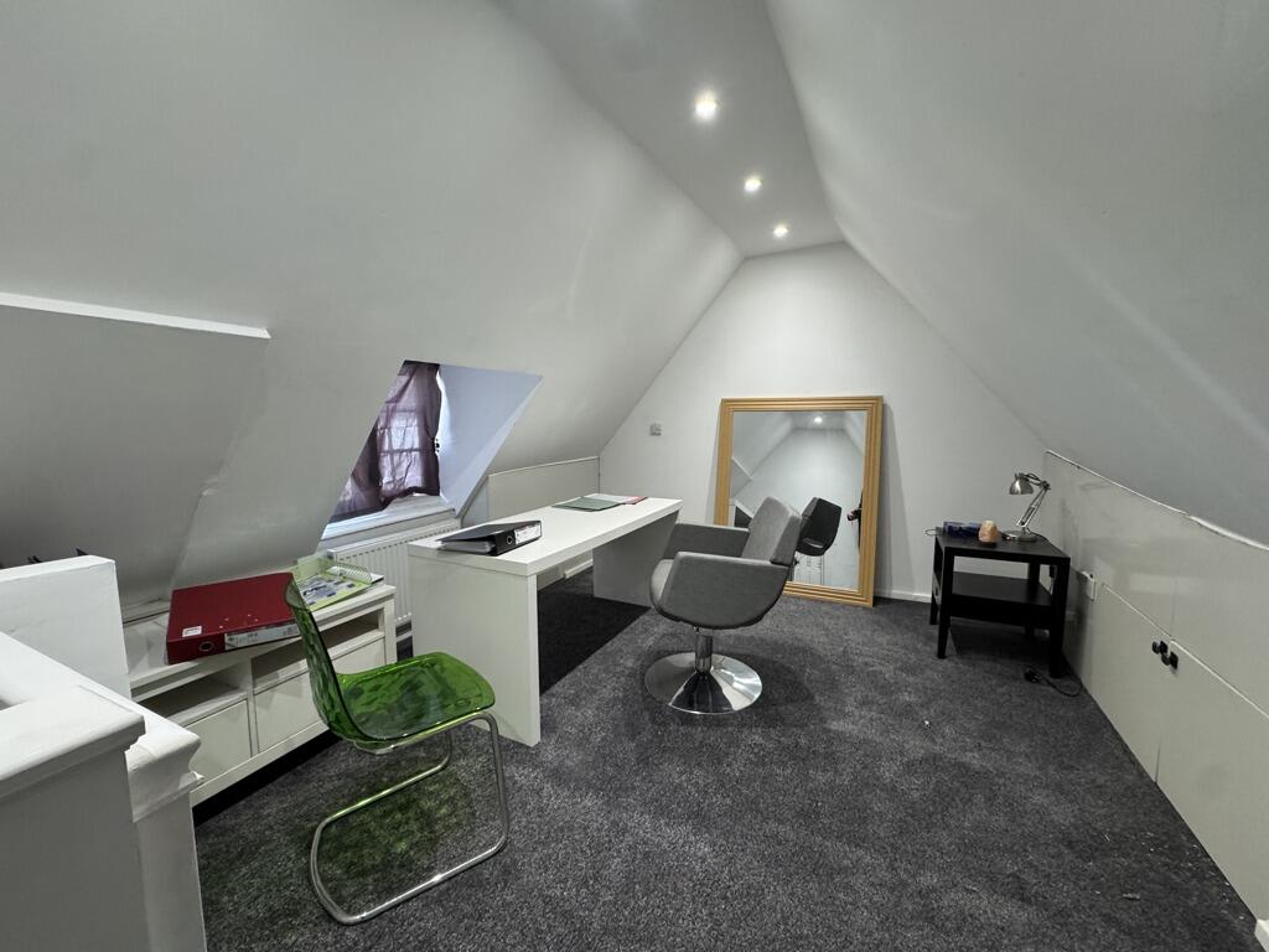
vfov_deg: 85.7
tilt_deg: -6.7
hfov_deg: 102.1
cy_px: 476
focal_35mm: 14
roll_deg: -0.2
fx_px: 513
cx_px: 634
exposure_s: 1/100
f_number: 2.2
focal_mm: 2.22
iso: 320
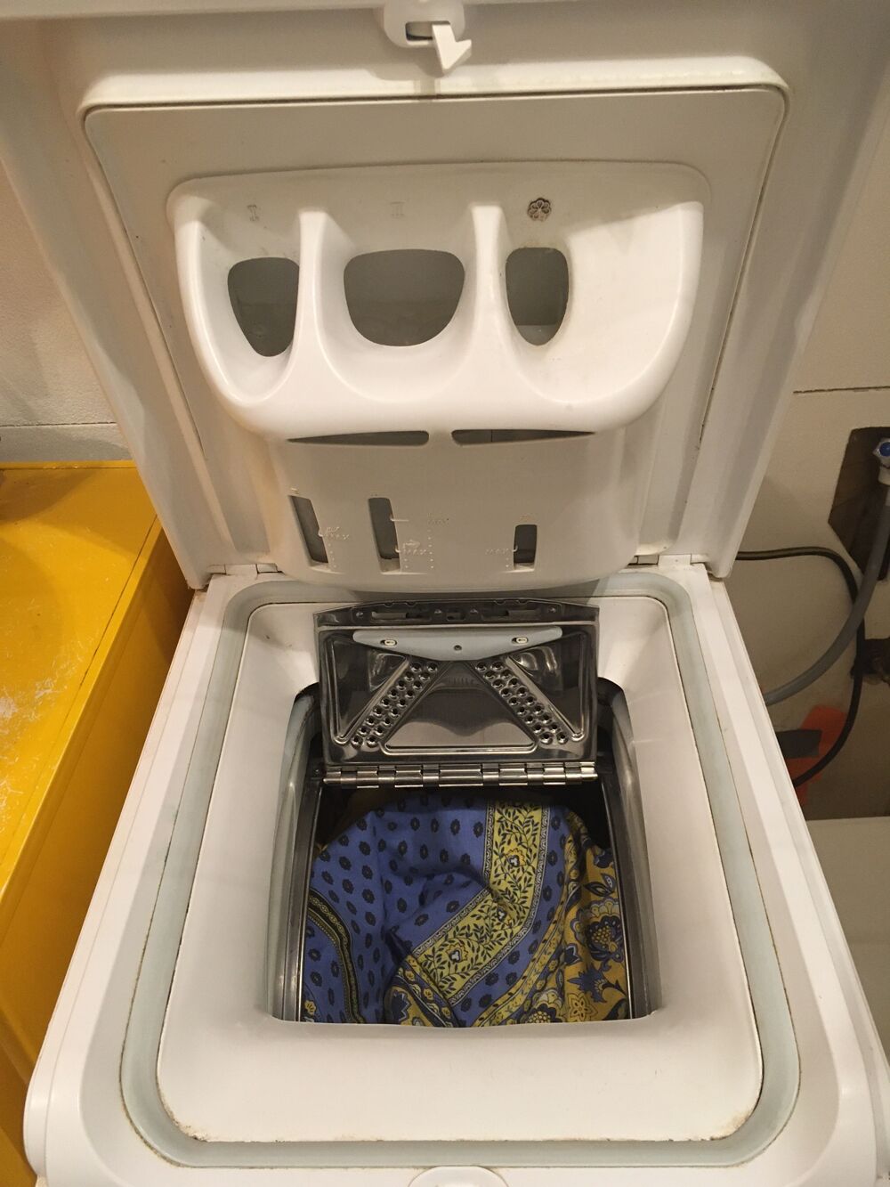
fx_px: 994
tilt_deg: -40.0
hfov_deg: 48.2
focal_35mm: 29
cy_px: 594
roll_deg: +3.6
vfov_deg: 61.7
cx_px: 445
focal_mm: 4.15
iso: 200
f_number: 2.2
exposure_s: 1/33
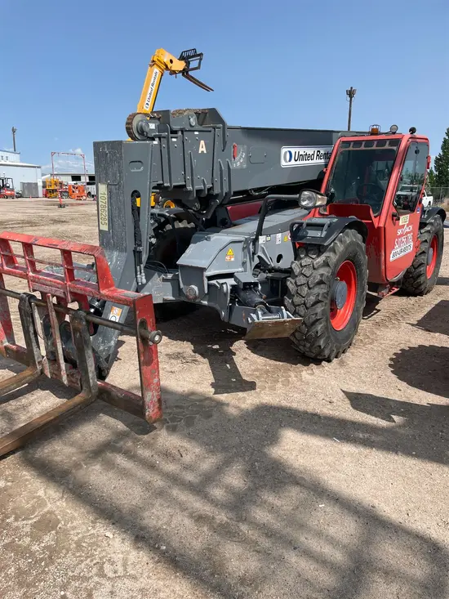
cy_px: 300
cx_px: 224
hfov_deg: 53.1
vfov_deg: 67.3
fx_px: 450
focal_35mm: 26
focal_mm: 4.2
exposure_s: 1/3125
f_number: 1.6
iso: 32
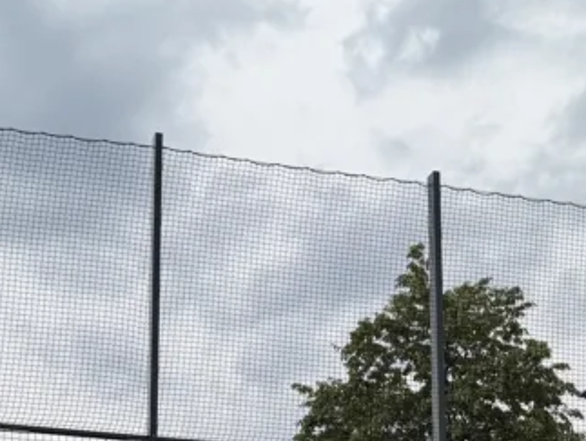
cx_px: 156
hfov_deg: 25.4
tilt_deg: +9.9
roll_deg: -0.8
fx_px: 1288
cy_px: 599
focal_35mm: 76
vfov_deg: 17.9
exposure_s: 1/3145
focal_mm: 6.76
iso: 80
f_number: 1.78
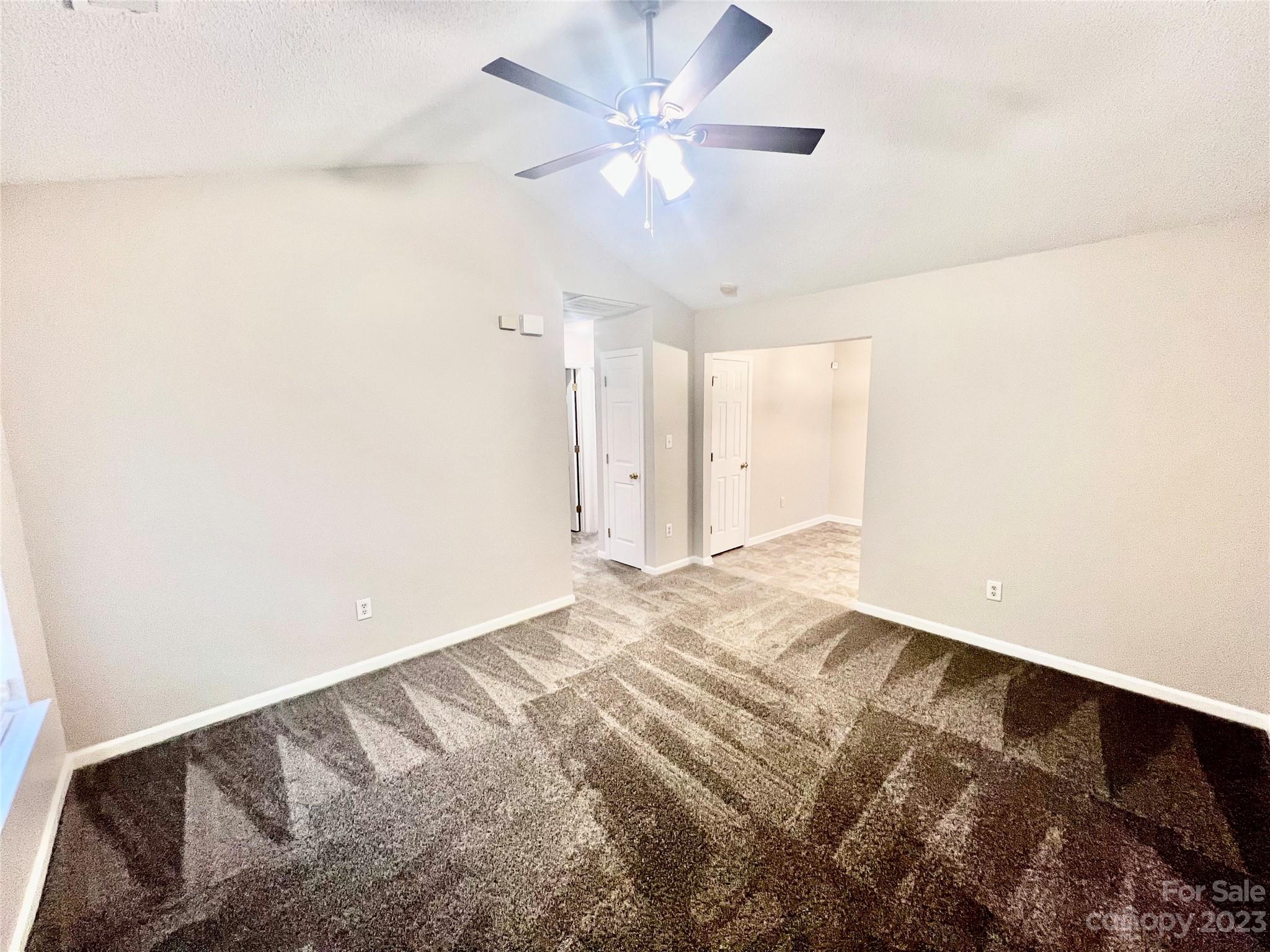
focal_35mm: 13
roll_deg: +0.6
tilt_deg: -8.1
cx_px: 635
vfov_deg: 89.9
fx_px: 477
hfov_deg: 106.2
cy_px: 476
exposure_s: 1/60
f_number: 1.8
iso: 250
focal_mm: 1.57
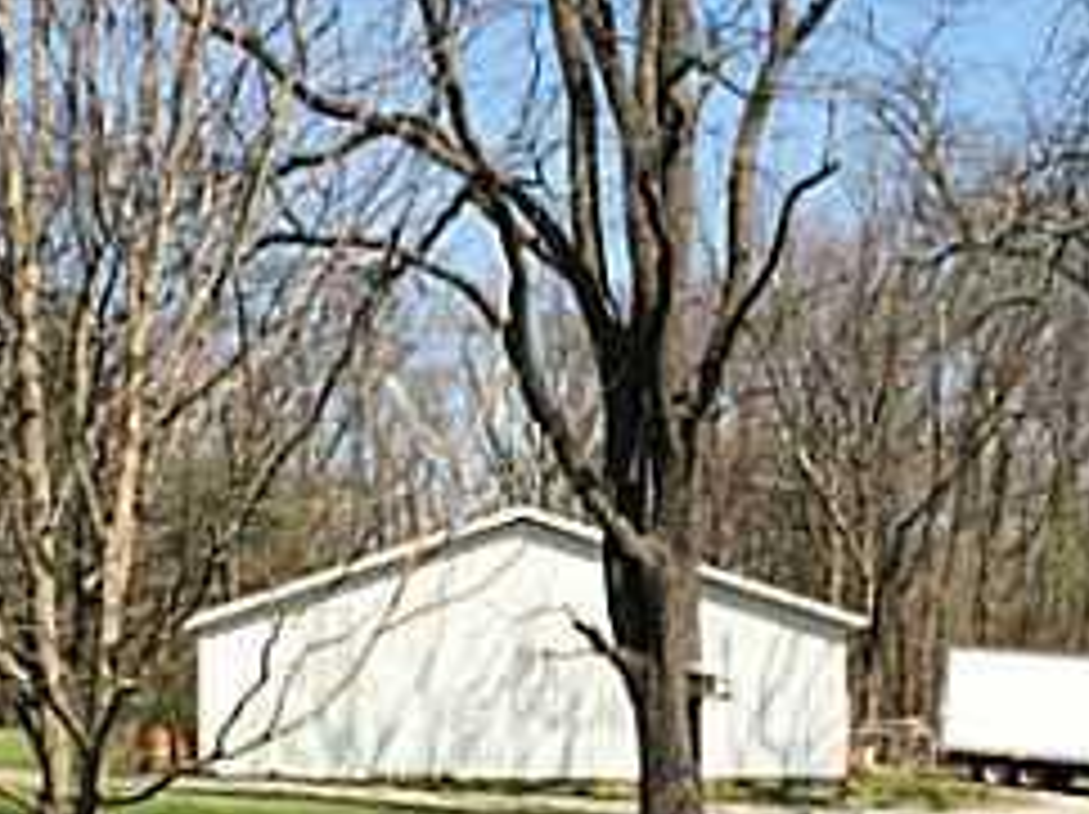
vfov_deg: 15.3
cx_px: 522
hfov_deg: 20.5
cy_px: 657
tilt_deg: -1.3
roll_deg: -0.2
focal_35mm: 96
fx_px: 3017
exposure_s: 1/1953
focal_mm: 4.15
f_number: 2.2
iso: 32
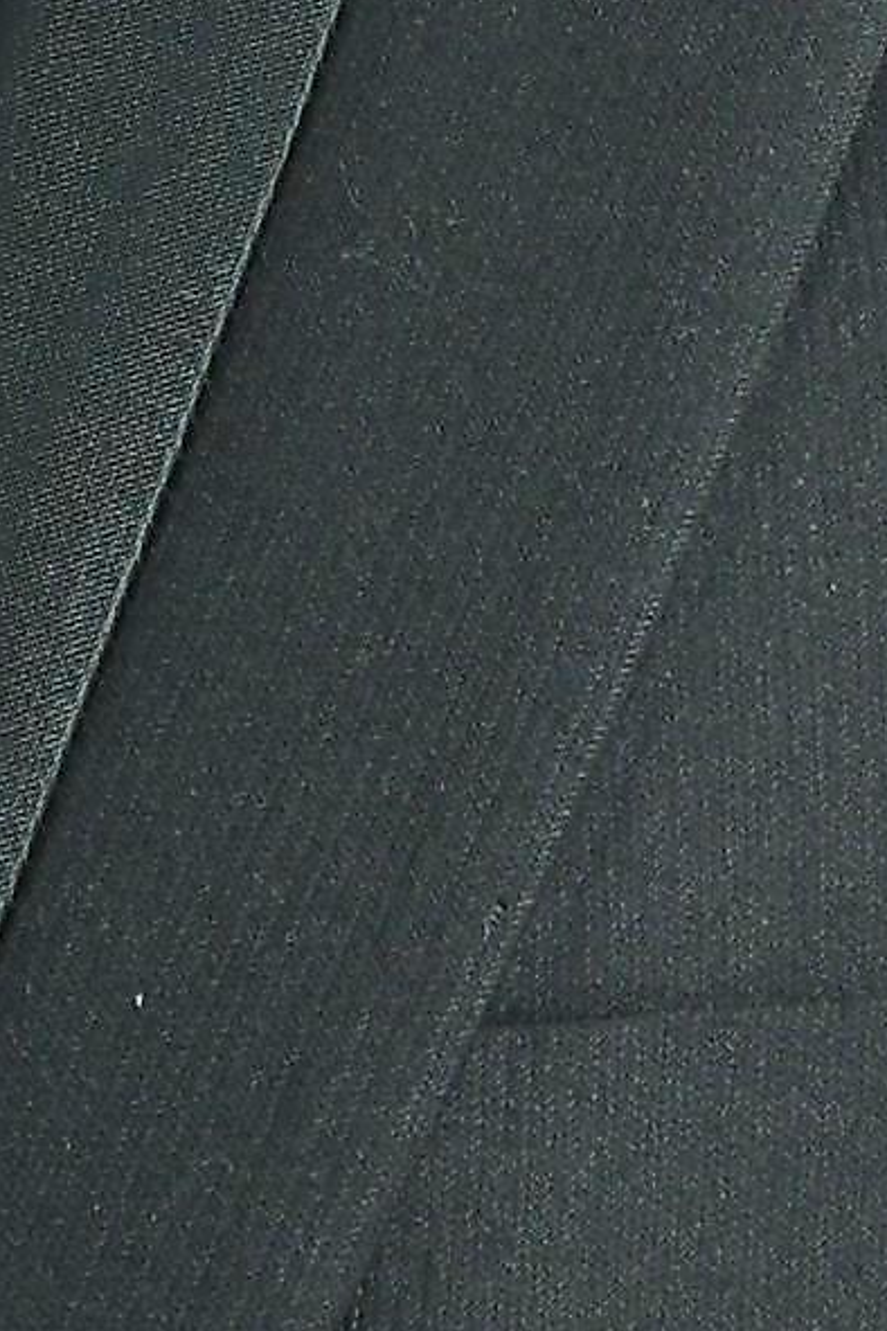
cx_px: -383
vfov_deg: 1.6
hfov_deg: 1.1
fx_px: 46638
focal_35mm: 1262
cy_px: -2646
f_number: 8
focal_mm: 116
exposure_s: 1/160
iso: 200
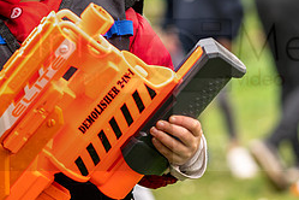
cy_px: 60
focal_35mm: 169
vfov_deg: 8.1
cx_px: 162
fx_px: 1404
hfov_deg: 12.2
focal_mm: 70
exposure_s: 1/125
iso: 125
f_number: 2.8
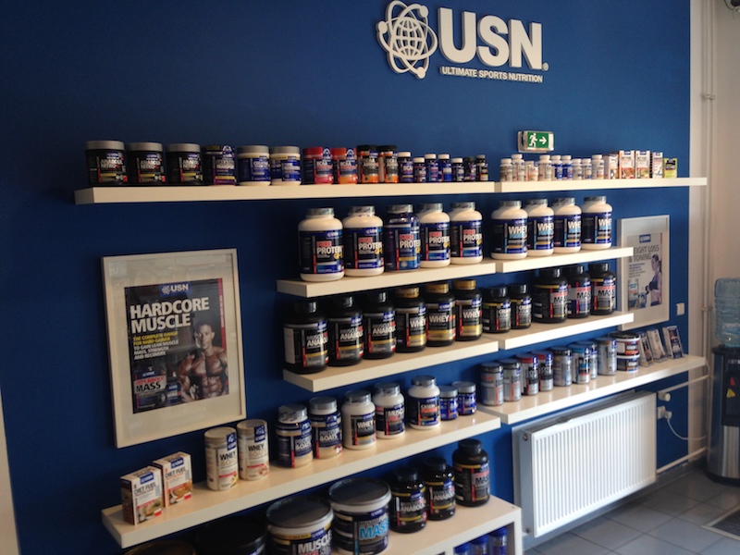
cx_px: 370
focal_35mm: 33
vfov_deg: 42.9
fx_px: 705
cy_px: 278
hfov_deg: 55.4
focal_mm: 4.12
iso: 64
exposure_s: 1/24
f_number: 2.4
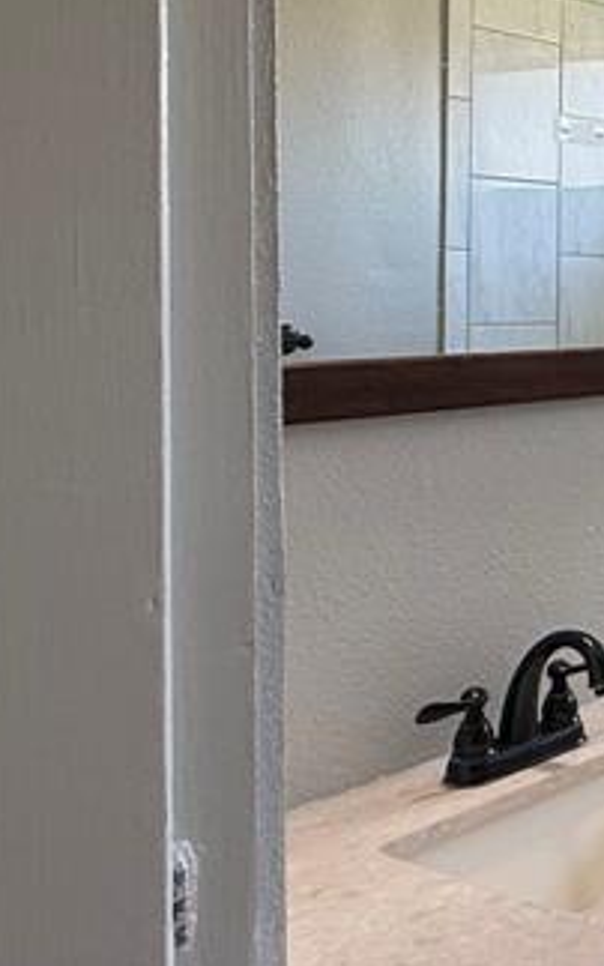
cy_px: 311
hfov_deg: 19.0
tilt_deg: -0.6
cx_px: 1154
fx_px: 1237
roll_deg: -0.1
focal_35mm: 47
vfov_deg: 42.0
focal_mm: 2.22
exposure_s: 1/120
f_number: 2.2
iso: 200
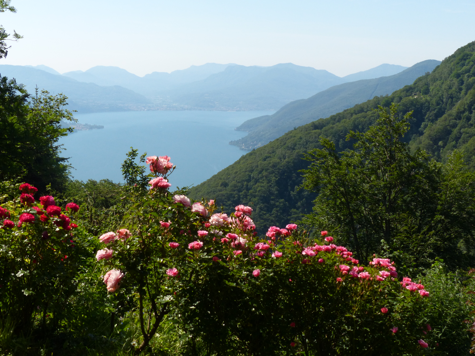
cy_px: 178
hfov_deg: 34.3
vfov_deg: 26.1
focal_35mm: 56
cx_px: 238
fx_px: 768
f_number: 4
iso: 200
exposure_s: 1/1600
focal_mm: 10.1
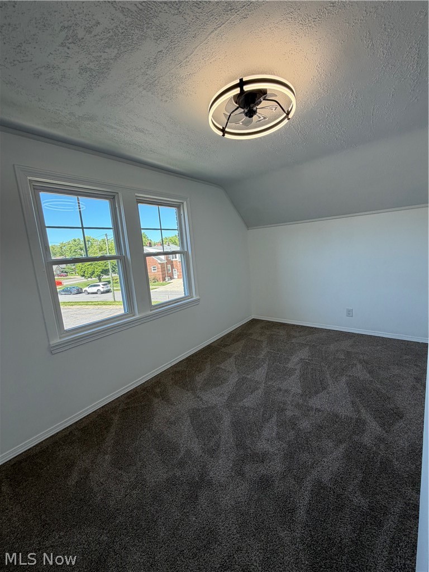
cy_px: 286
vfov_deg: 102.1
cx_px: 214
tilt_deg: -8.3
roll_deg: +4.6
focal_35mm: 14
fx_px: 231
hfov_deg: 85.7
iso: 64
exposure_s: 1/121
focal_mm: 2.22
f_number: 2.2
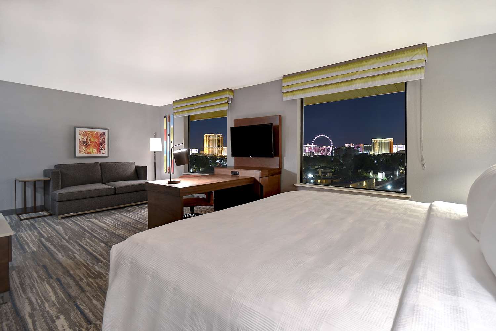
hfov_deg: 100.4
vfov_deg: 77.3
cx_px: 248
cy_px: 166
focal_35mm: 15
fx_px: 207
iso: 250
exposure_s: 1/3.33
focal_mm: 10
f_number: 7.1
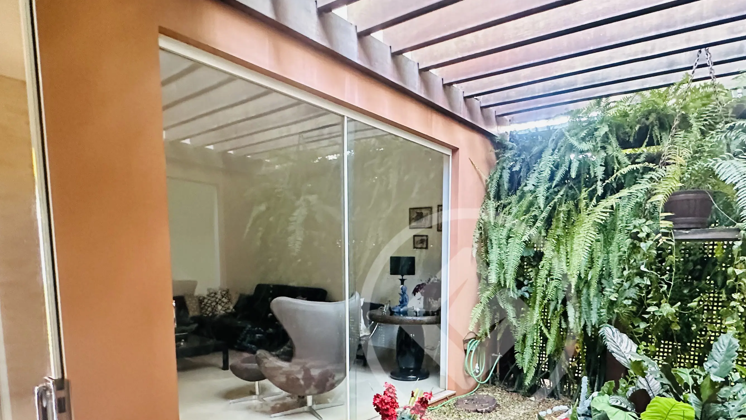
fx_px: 455
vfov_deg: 47.5
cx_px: 469
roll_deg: -2.0
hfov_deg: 77.2
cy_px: 318
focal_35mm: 23
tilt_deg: -5.6
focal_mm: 2.22
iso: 1000
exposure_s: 1/60
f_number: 2.2
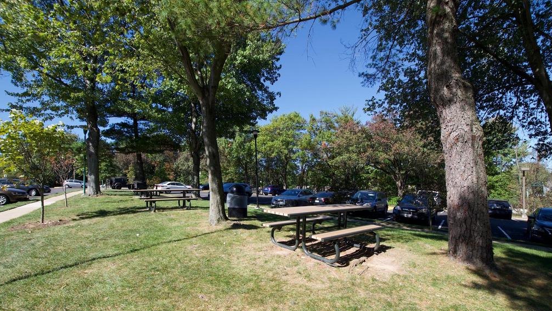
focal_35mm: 16
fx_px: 234
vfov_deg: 66.7
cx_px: 277
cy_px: 179
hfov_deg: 99.4
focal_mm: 10
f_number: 7.1
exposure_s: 1/200
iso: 100
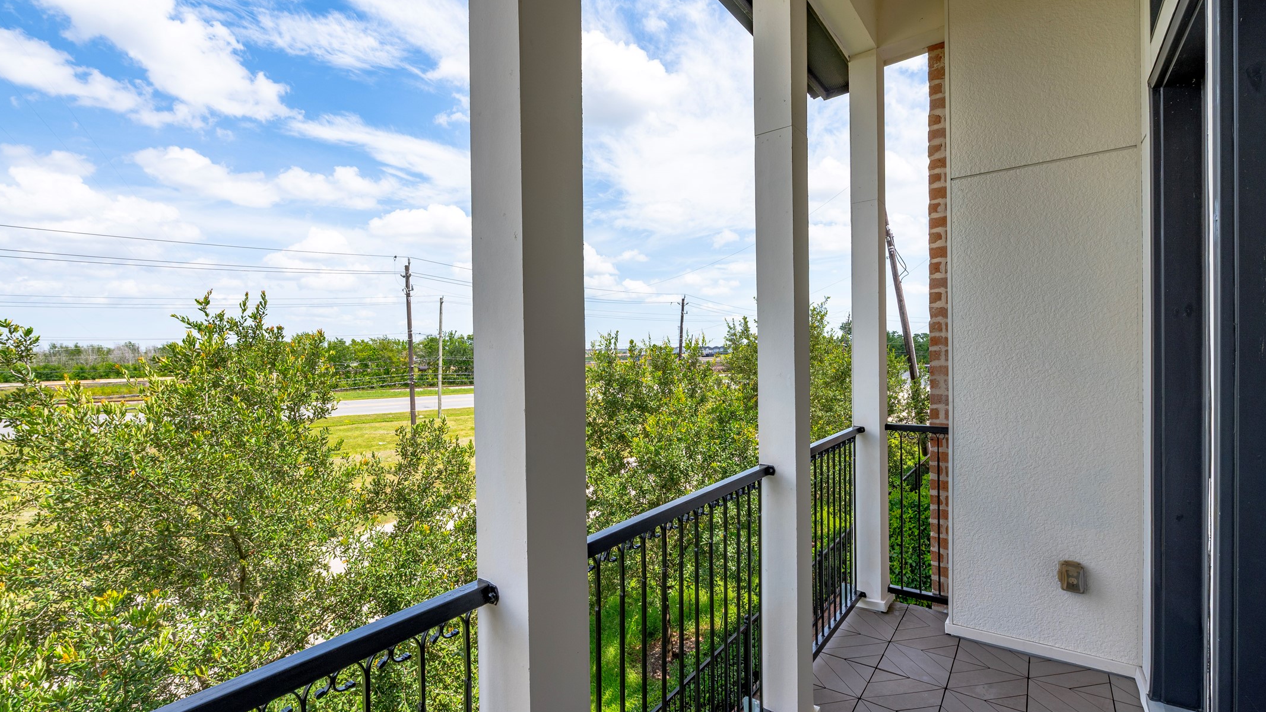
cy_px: 361
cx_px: 621
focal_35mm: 16
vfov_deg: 67.1
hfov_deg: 99.4
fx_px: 537
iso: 125
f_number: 13
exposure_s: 1/100
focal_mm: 15
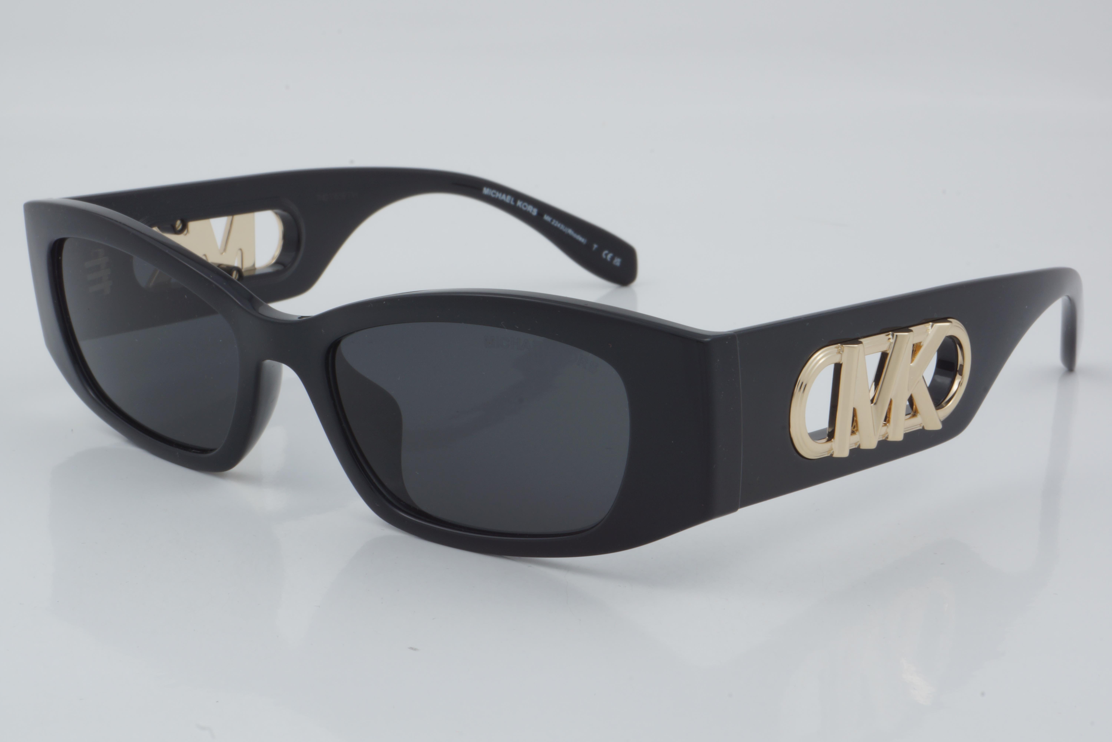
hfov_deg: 27.0
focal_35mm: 75
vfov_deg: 18.2
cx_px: 556
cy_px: 371
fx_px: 2316
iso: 100
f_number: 29
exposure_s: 1/4
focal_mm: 50
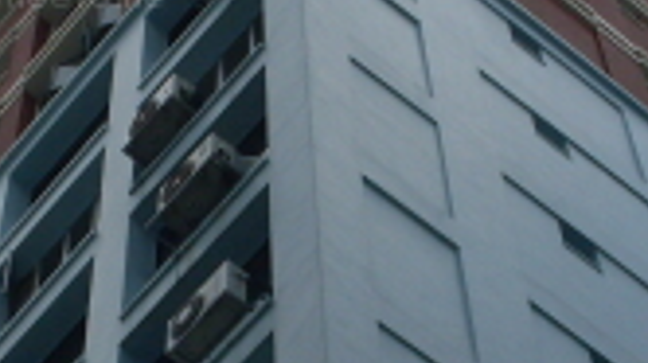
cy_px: 390
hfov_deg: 15.7
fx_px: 2352
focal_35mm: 137
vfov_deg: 8.8
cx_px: 230
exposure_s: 1/250
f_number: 8.4
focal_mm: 6.3
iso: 80
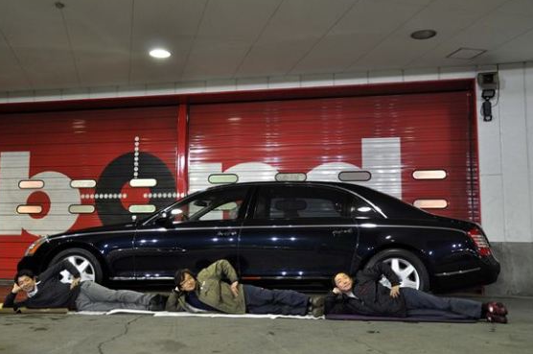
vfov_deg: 33.7
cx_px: 256
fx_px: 584
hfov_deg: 49.0
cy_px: 175
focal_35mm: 40
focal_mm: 25
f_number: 4.5
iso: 400
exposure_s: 1/20
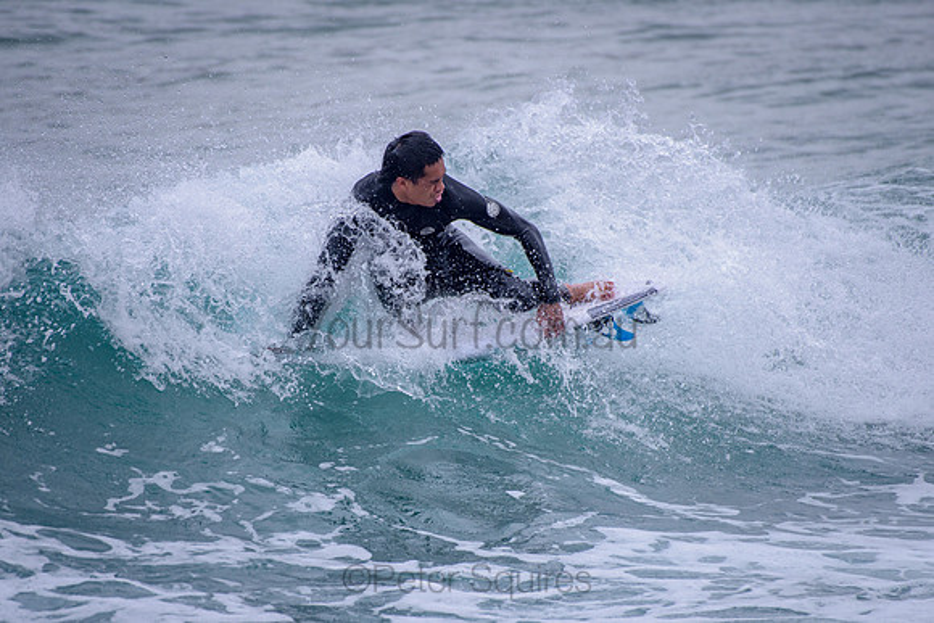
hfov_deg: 3.4
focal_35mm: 613
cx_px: 462
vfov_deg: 2.2
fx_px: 15908
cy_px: 382
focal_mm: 500
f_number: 5.6
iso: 250
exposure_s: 1/2000
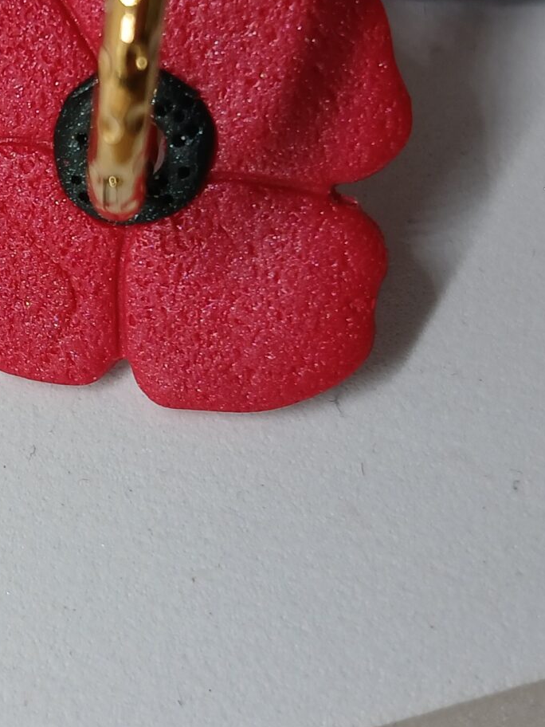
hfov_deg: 19.4
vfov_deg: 26.5
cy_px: 245
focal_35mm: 73
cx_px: -37
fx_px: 1532
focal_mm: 3.98
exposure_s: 1/50
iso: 40
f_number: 1.8
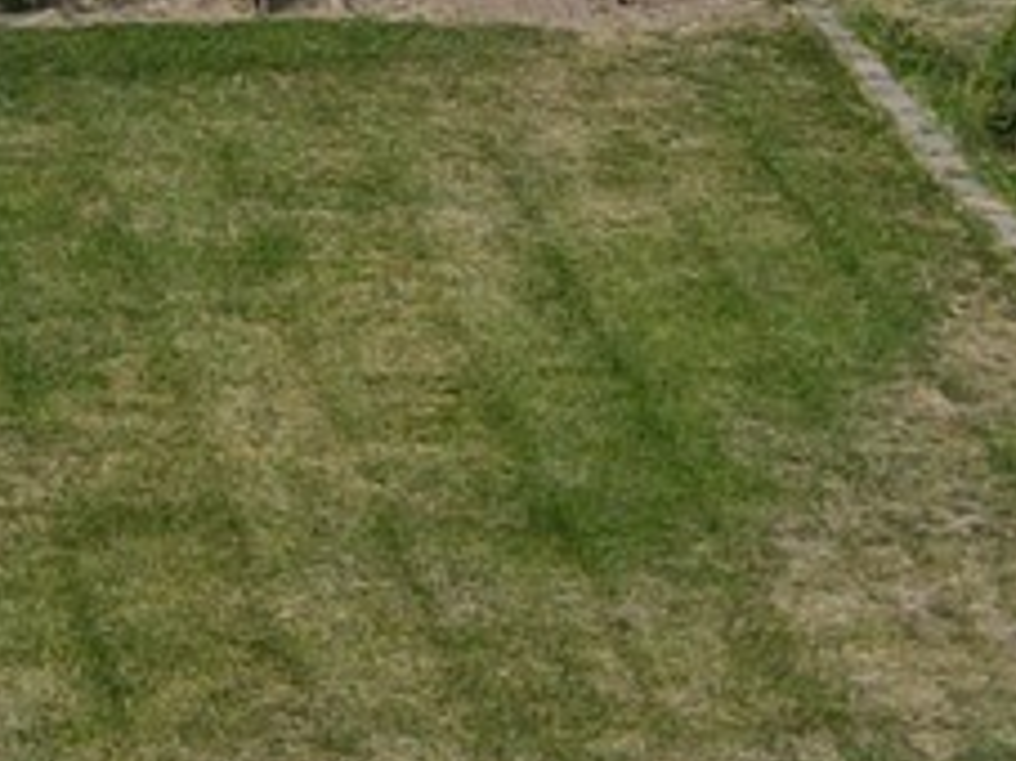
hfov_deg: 10.8
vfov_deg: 8.5
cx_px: -949
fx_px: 4958
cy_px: -506
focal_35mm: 169
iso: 100
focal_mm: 4.5
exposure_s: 1/320
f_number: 2.8
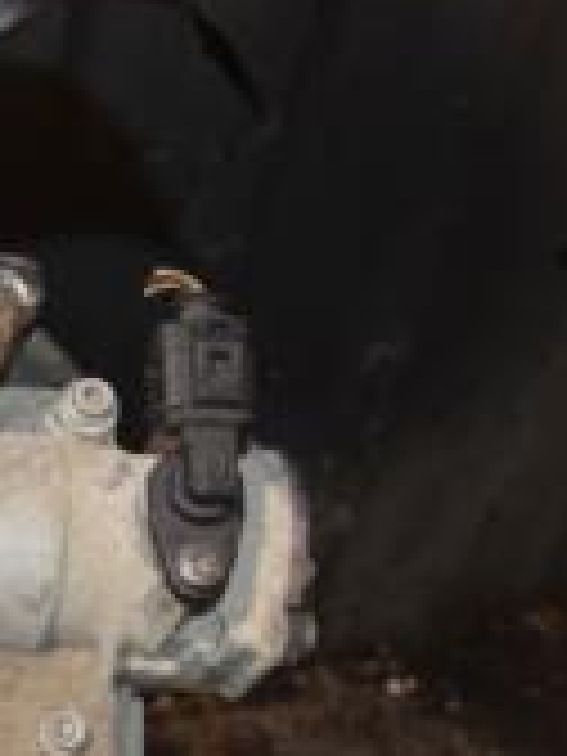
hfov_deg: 11.6
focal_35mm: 113
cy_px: 666
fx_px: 2468
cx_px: -630
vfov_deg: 17.2
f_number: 5
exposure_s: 1/80
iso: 800
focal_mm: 22
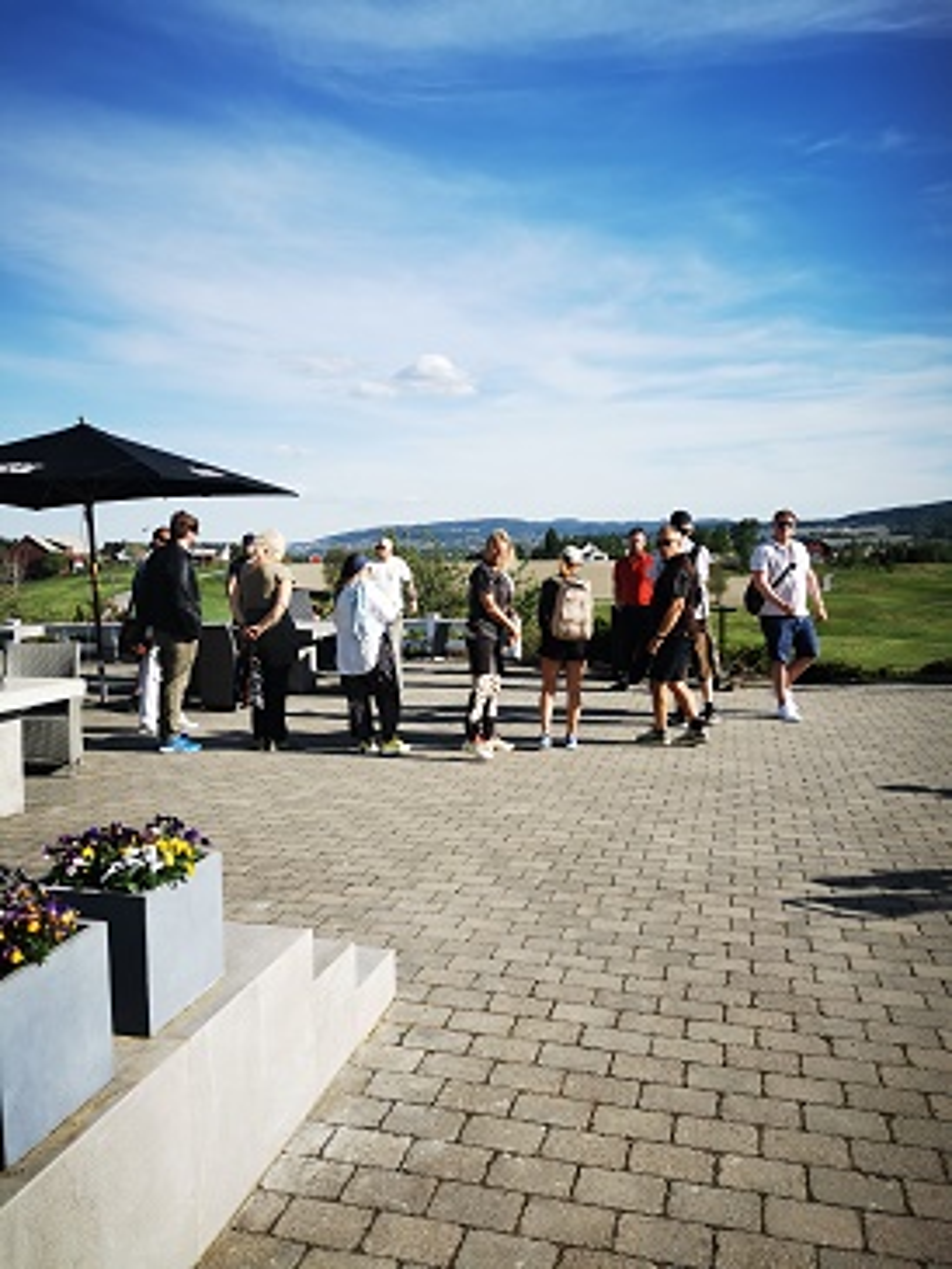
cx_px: 476
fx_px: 989
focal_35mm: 27
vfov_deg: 65.3
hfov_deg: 51.4
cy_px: 634
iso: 50
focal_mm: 5.56
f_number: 1.6
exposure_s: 1/2994
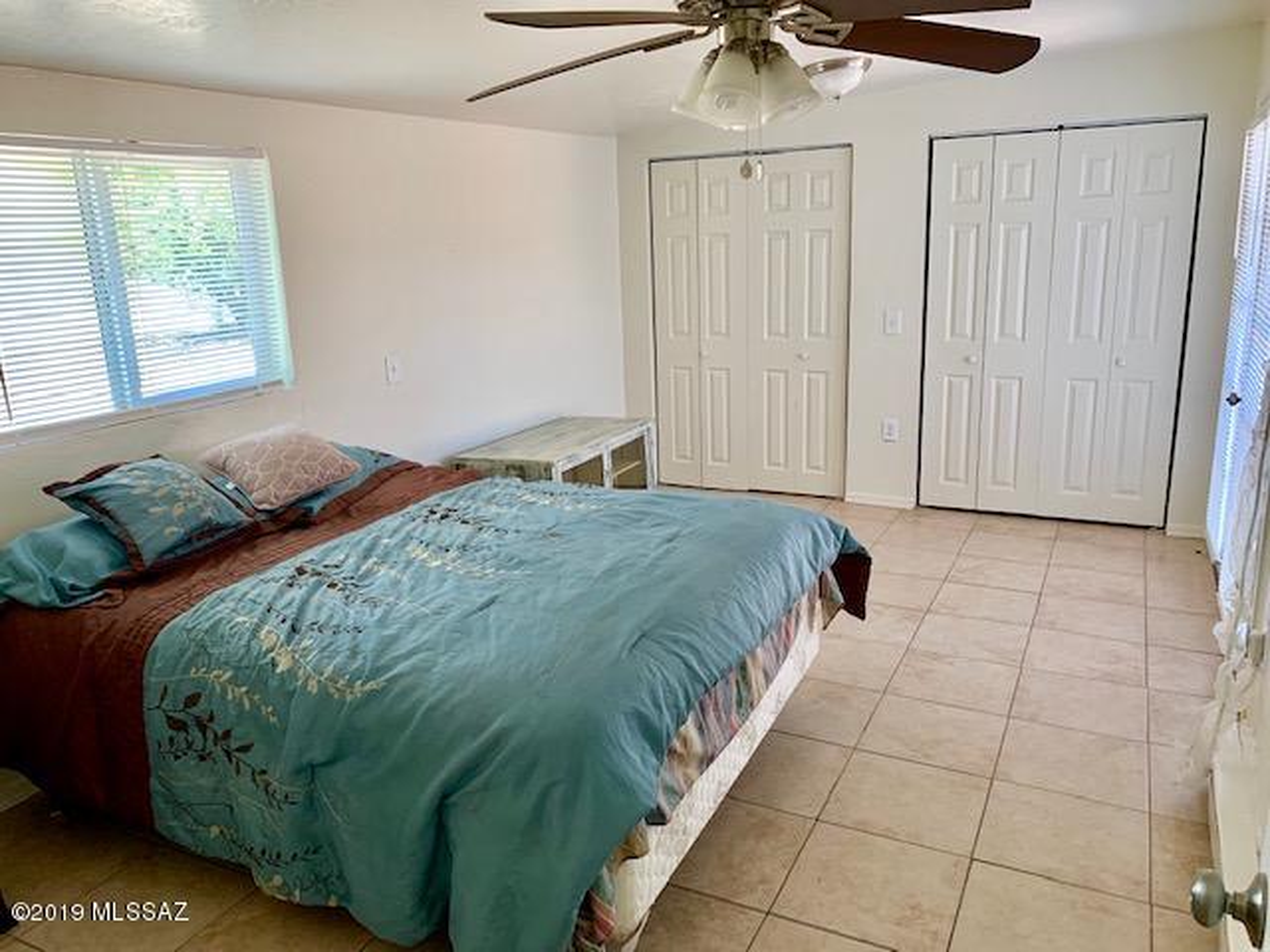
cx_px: 635
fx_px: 954
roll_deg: +1.8
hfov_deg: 67.3
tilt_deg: -14.9
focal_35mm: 26
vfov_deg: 53.1
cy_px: 476
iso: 100
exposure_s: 1/80
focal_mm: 4.25
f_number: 1.8
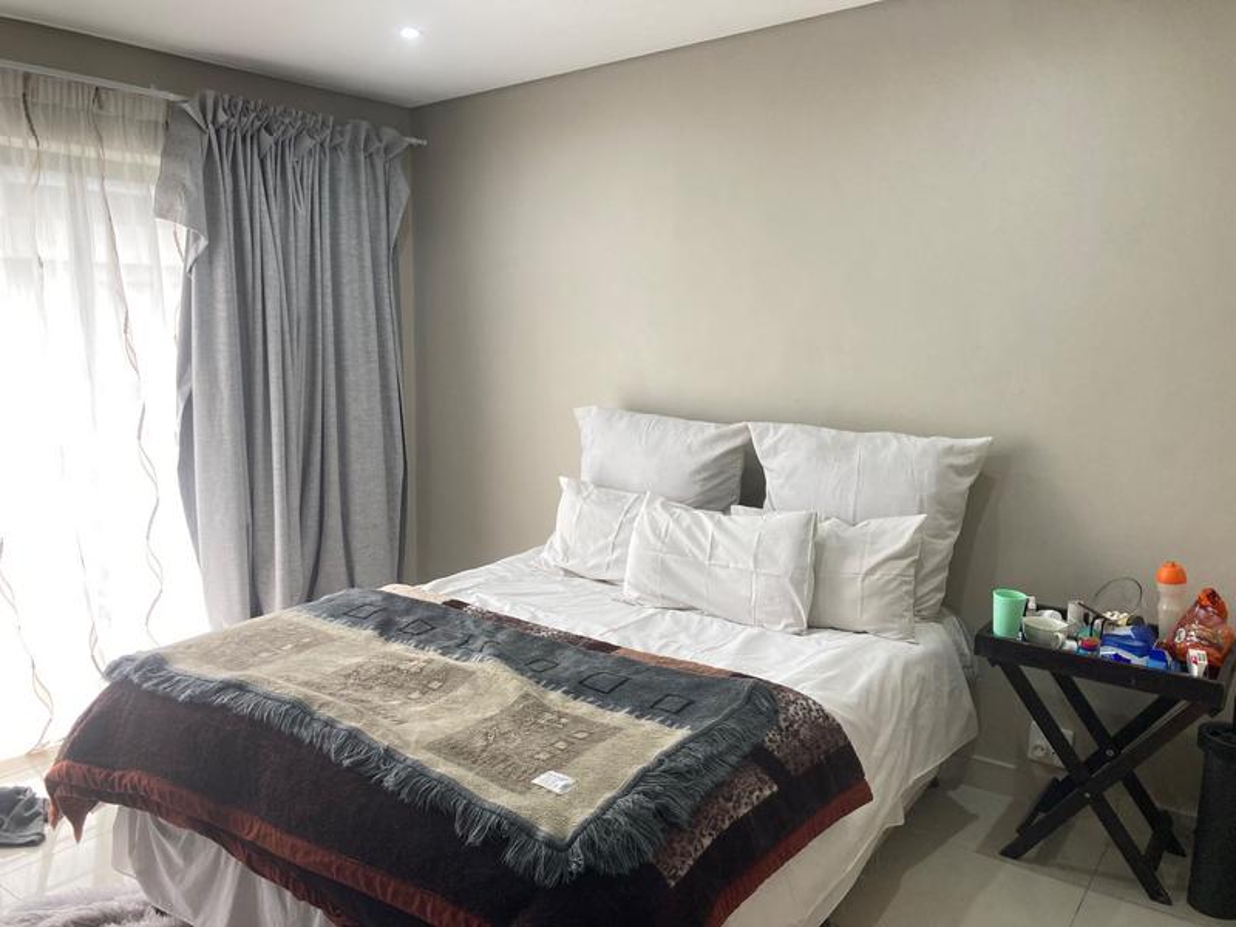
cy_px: 464
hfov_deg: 63.4
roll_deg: -0.3
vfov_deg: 49.7
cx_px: 618
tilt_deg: -7.7
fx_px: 1000
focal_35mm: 28
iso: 80
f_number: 1.8
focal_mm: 3.99
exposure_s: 1/50
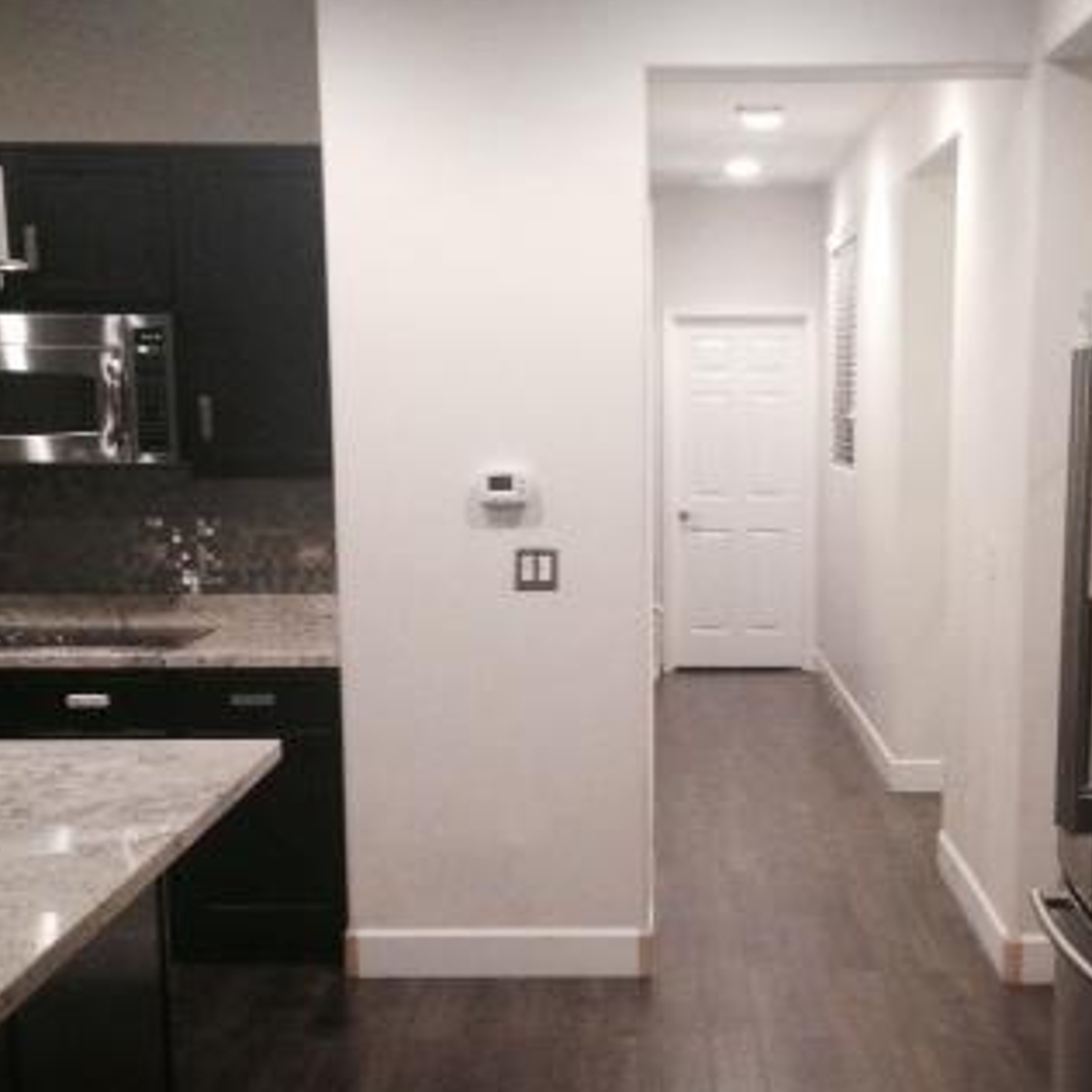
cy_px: 774
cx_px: 636
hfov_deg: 29.0
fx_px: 2106
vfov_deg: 28.8
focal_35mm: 59
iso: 320
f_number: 2.4
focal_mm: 4.12
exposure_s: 1/20
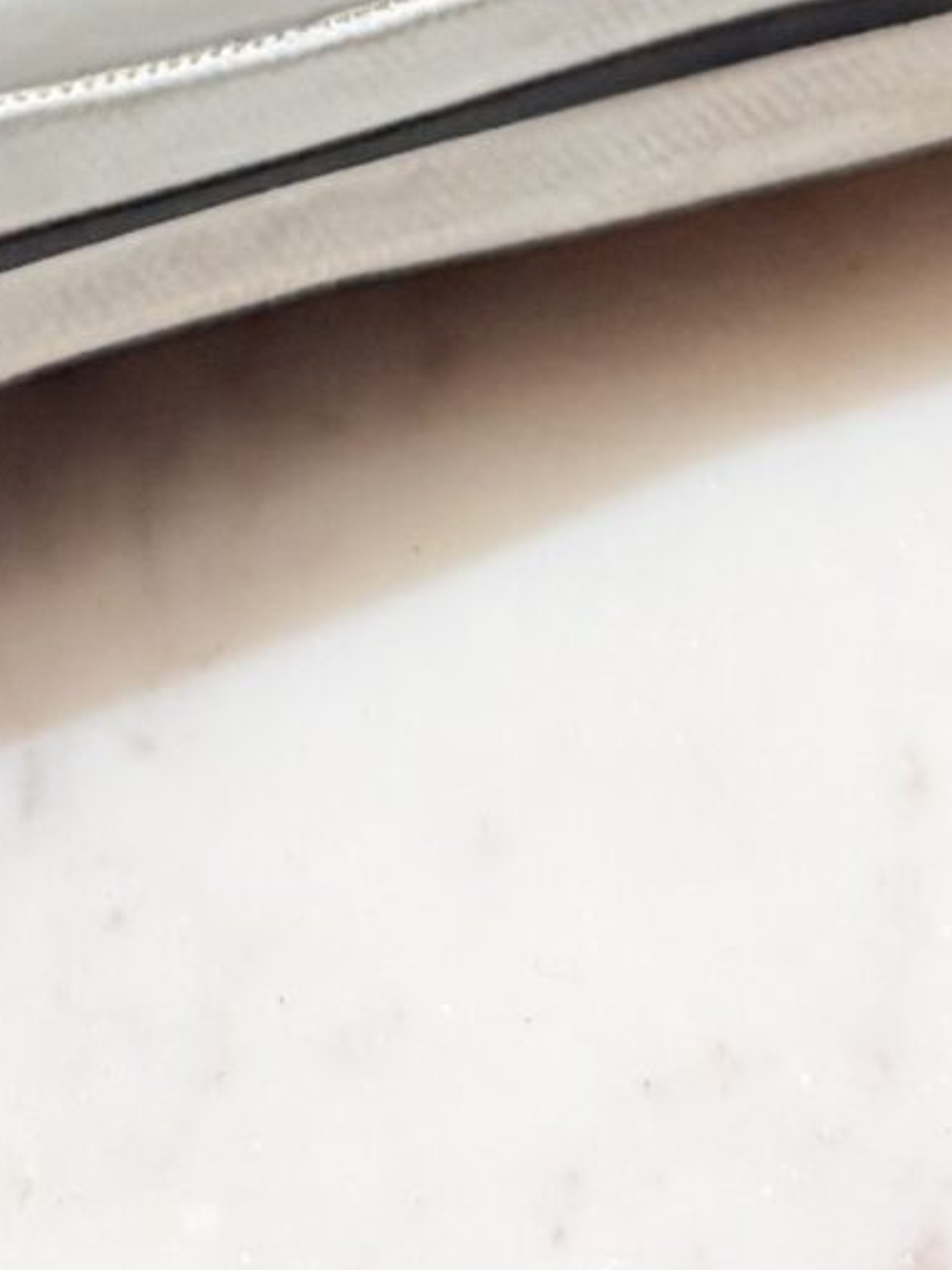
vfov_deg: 13.9
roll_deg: +5.8
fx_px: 4400
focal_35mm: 120
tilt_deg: -22.3
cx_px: 22
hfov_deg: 12.2
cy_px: -1258
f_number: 1.78
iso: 400
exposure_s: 1/50
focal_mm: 6.76
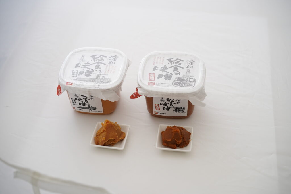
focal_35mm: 55
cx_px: 146
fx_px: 445
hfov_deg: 36.2
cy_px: 97
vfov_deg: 24.6
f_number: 4
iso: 1000
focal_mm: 55
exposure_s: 1/400
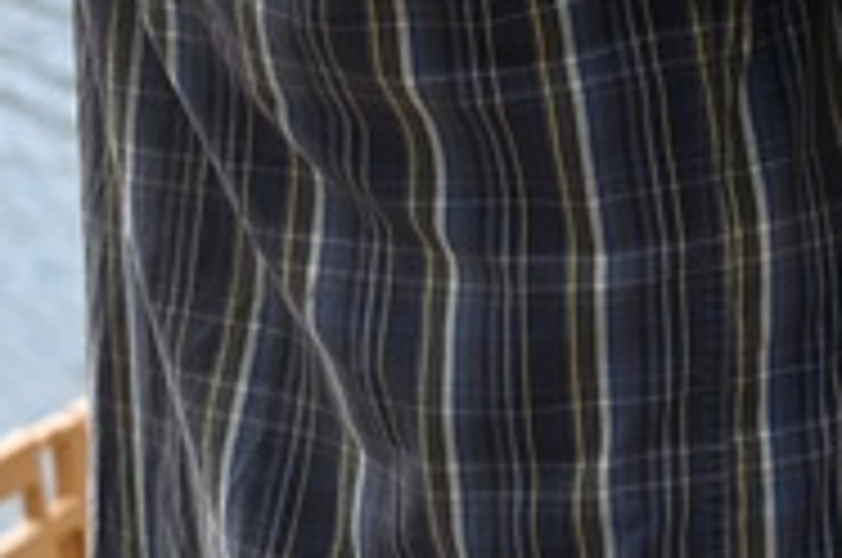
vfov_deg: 7.7
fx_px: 3993
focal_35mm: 171
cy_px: -572
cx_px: 1522
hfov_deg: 11.2
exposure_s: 1/3200
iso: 500
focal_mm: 40
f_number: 4
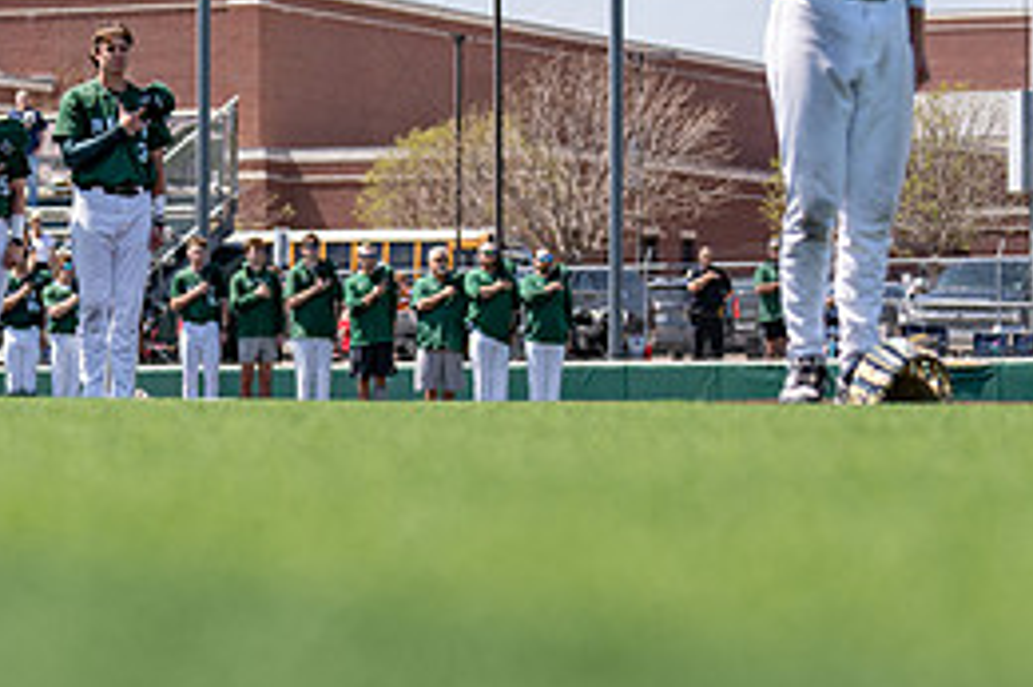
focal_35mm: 184
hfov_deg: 11.1
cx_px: 227
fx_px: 5276
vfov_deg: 7.5
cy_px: 332
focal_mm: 70
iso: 100
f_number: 2.8
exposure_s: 1/2000
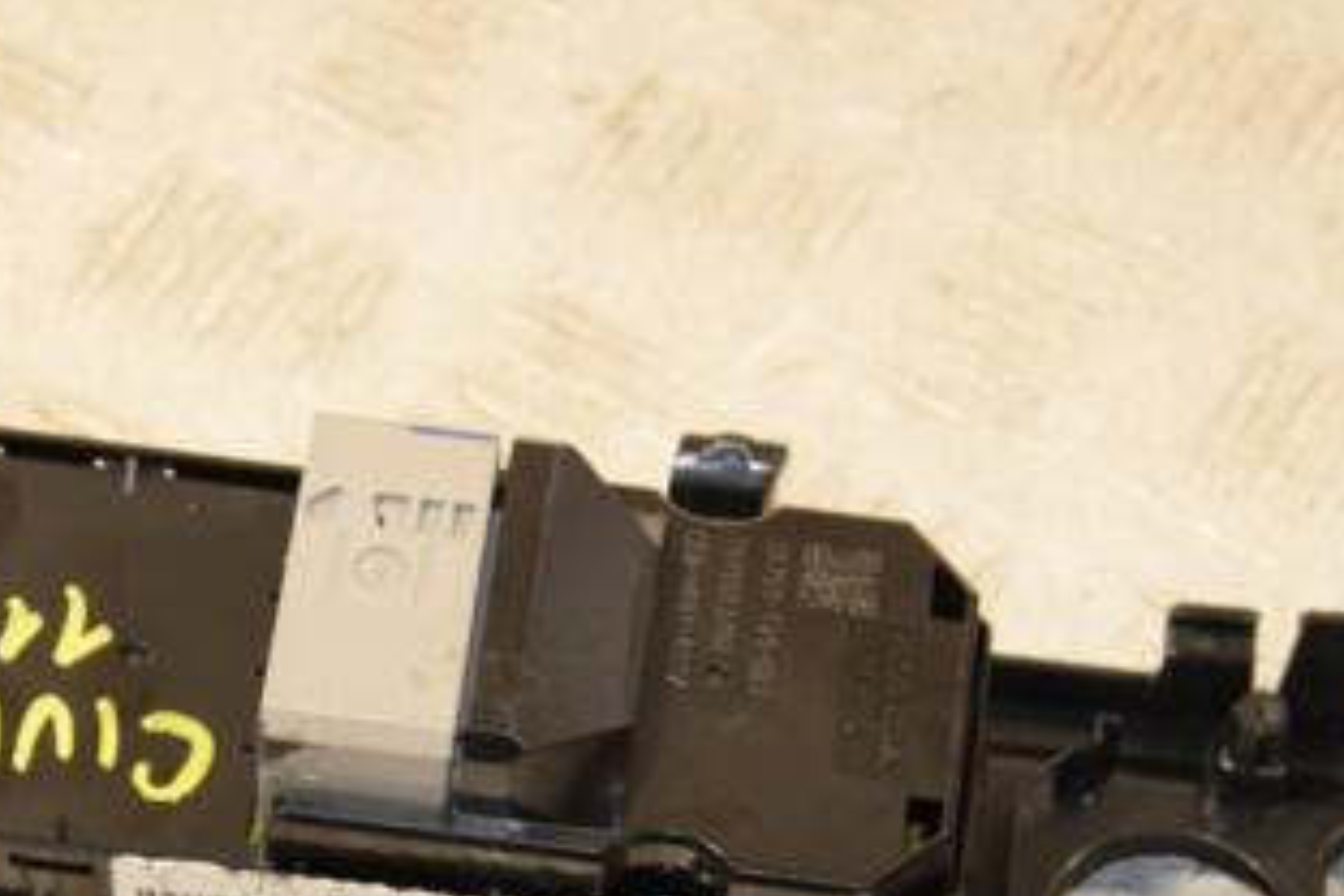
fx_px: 5600
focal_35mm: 150
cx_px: 470
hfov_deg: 13.7
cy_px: 780
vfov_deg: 9.1
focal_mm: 52
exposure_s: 1/200
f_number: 6.3
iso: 800
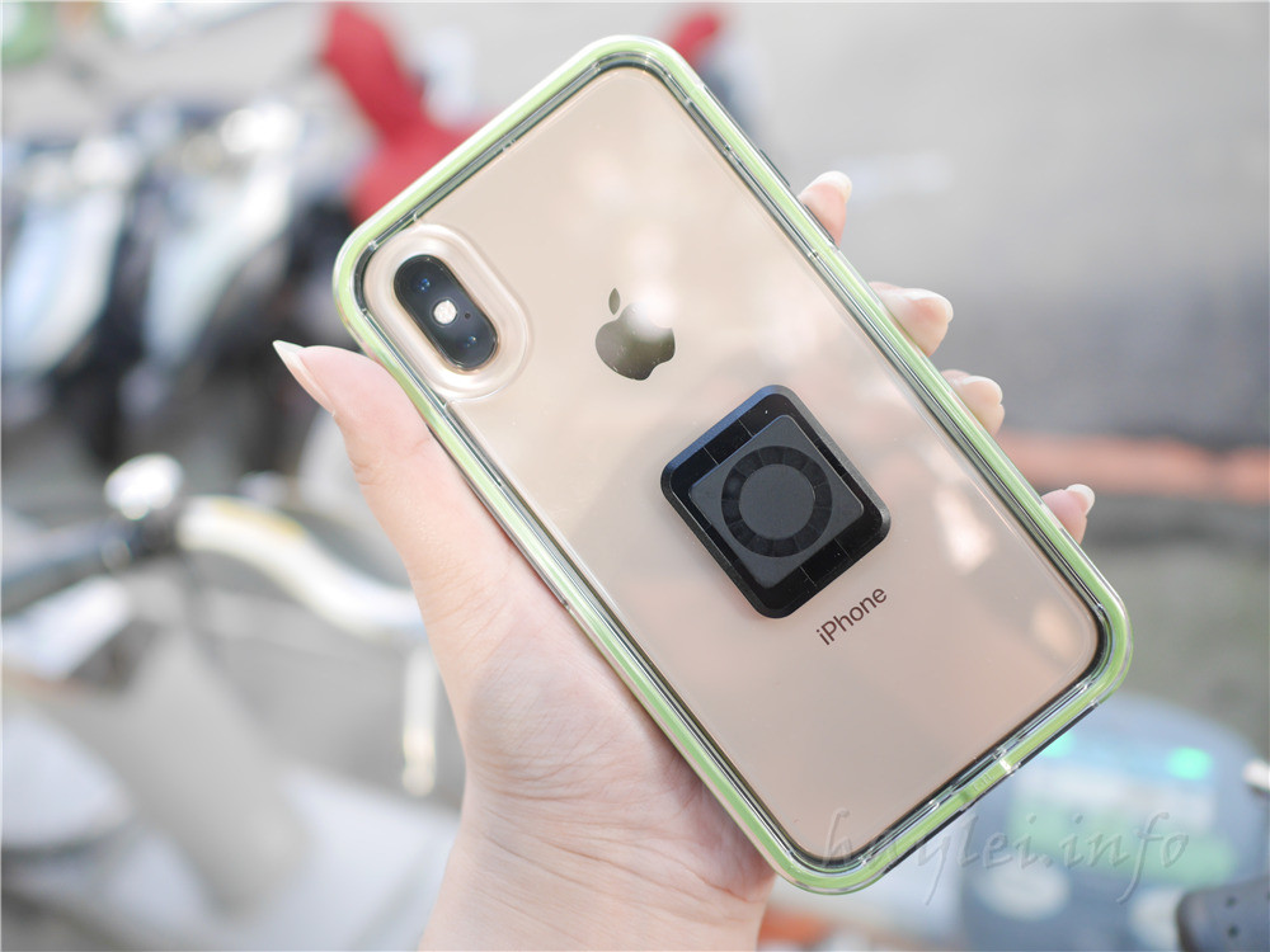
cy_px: 476
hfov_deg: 60.0
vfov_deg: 46.8
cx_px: 635
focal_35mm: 30
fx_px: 1101
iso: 200
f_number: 1.7
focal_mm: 15
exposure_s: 1/320
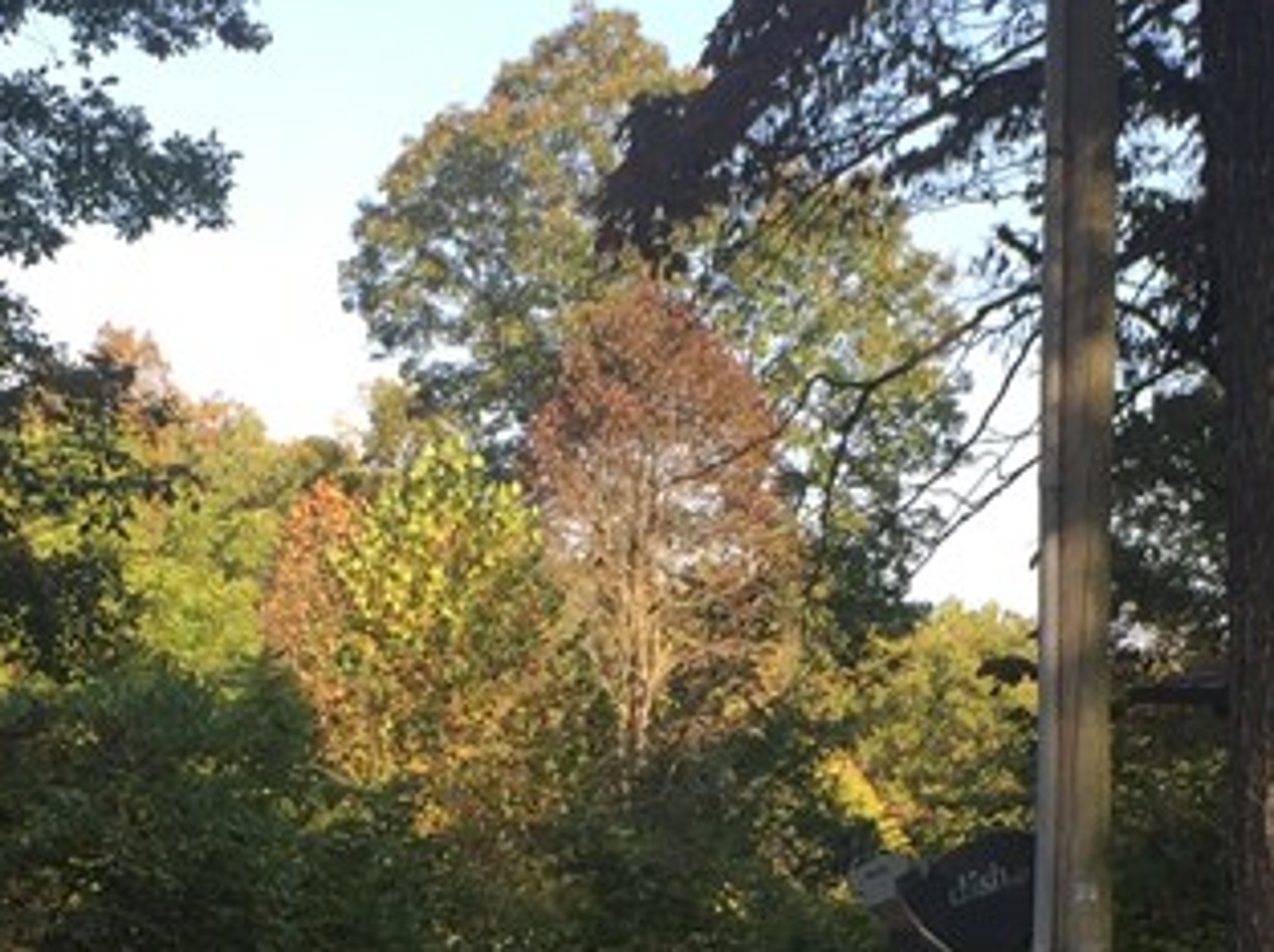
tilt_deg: -2.4
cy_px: 1054
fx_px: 3492
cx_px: 737
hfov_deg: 20.7
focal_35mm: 95
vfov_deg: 15.1
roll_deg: -3.8
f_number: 2.2
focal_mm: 4.15
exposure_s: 1/449
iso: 32
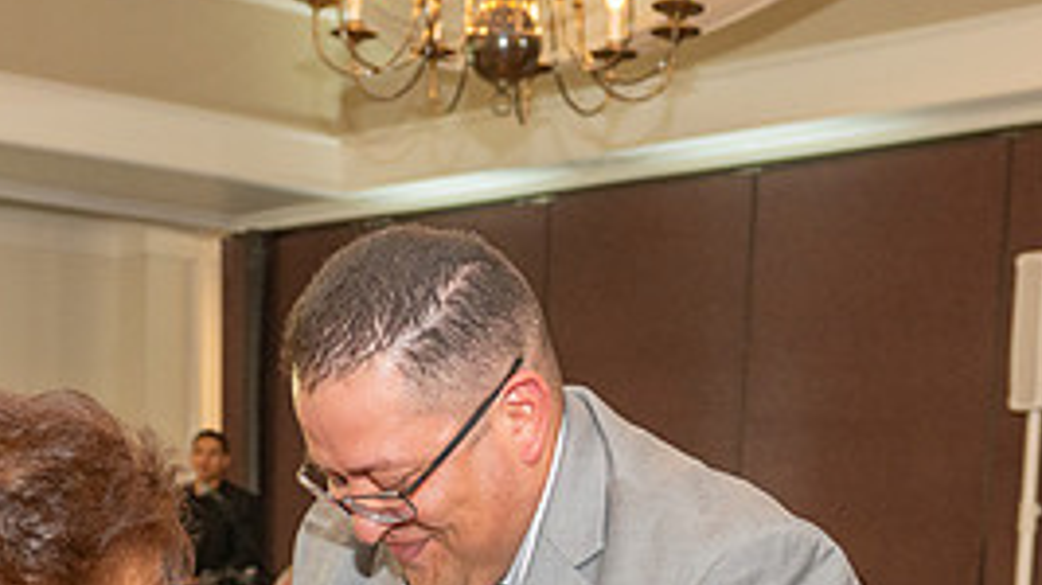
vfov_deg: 16.3
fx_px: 1933
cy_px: 756
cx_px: 385
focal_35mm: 70
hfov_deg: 30.0
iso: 800
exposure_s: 1/125
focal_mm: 24
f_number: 3.5
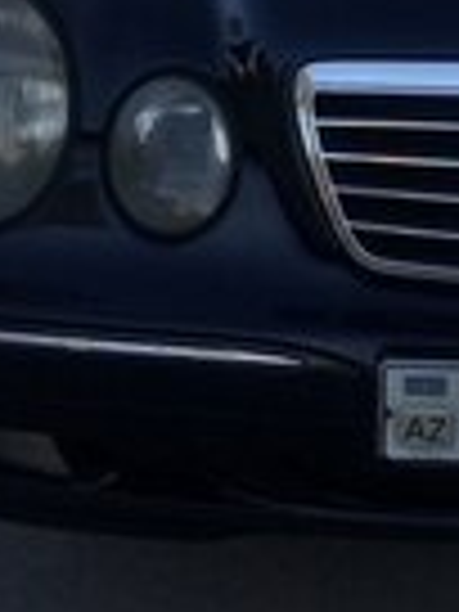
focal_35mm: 106
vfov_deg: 17.3
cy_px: -212
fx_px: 1874
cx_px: 648
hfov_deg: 13.3
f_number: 2.2
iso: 32
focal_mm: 4.15
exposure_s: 1/406
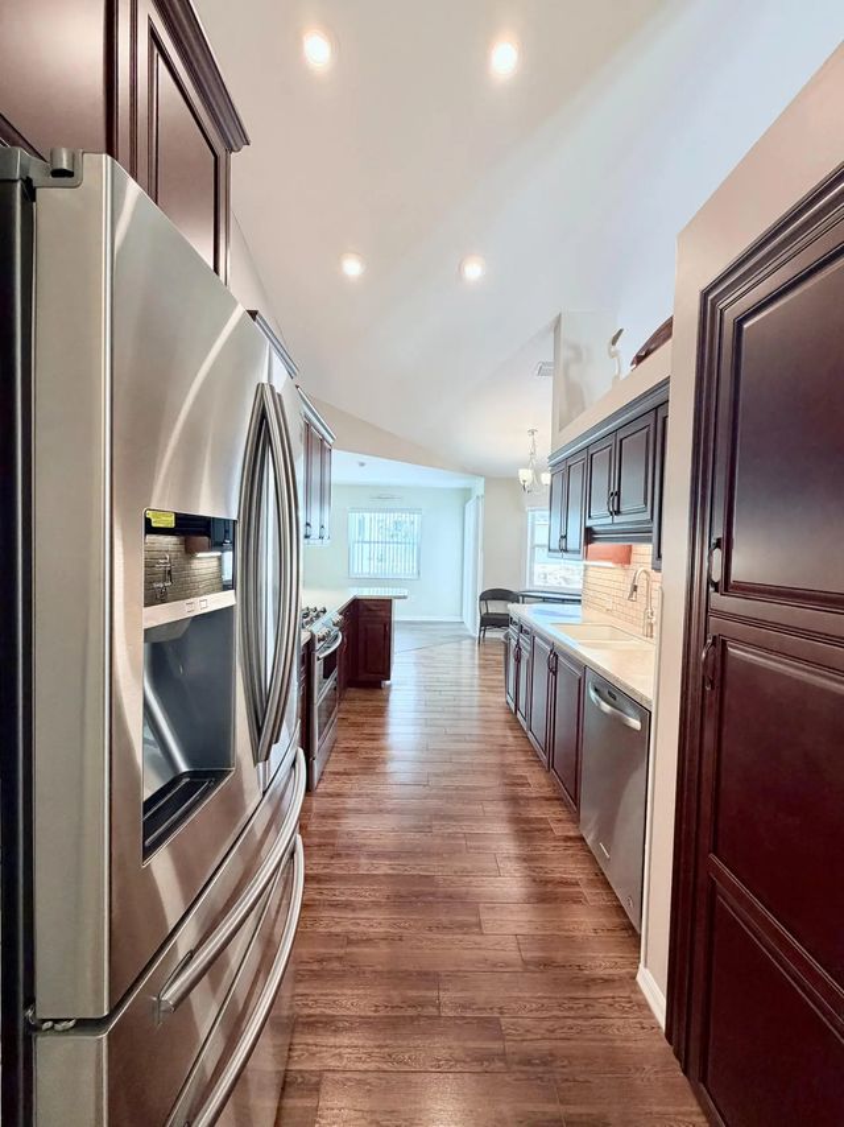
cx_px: 422
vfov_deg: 102.1
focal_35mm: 14
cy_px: 564
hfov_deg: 85.6
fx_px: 455
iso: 320
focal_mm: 2.22
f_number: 2.2
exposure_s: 1/120
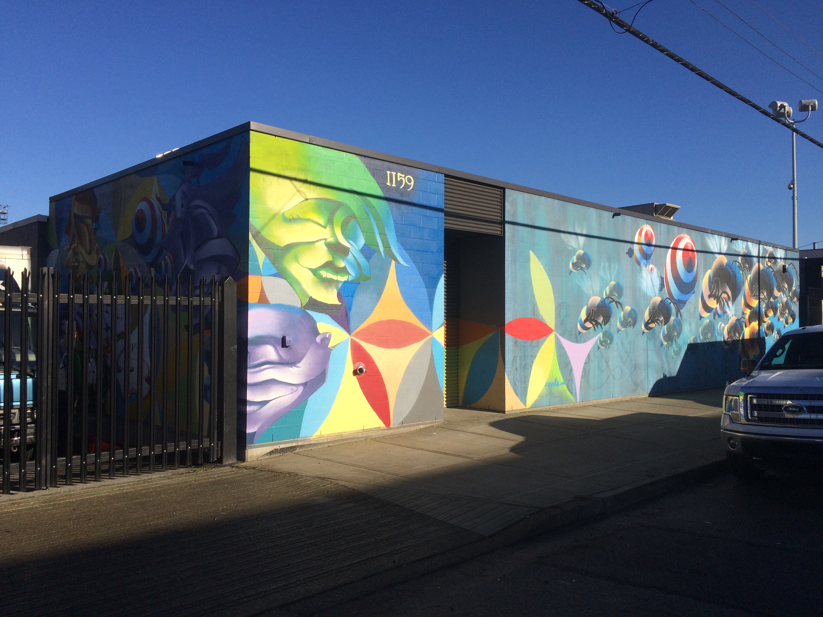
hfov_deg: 61.7
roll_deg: +2.1
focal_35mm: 29
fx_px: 689
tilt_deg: +0.7
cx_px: 412
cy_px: 308
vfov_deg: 48.2
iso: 32
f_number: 2.2
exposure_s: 1/2740
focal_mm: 4.15
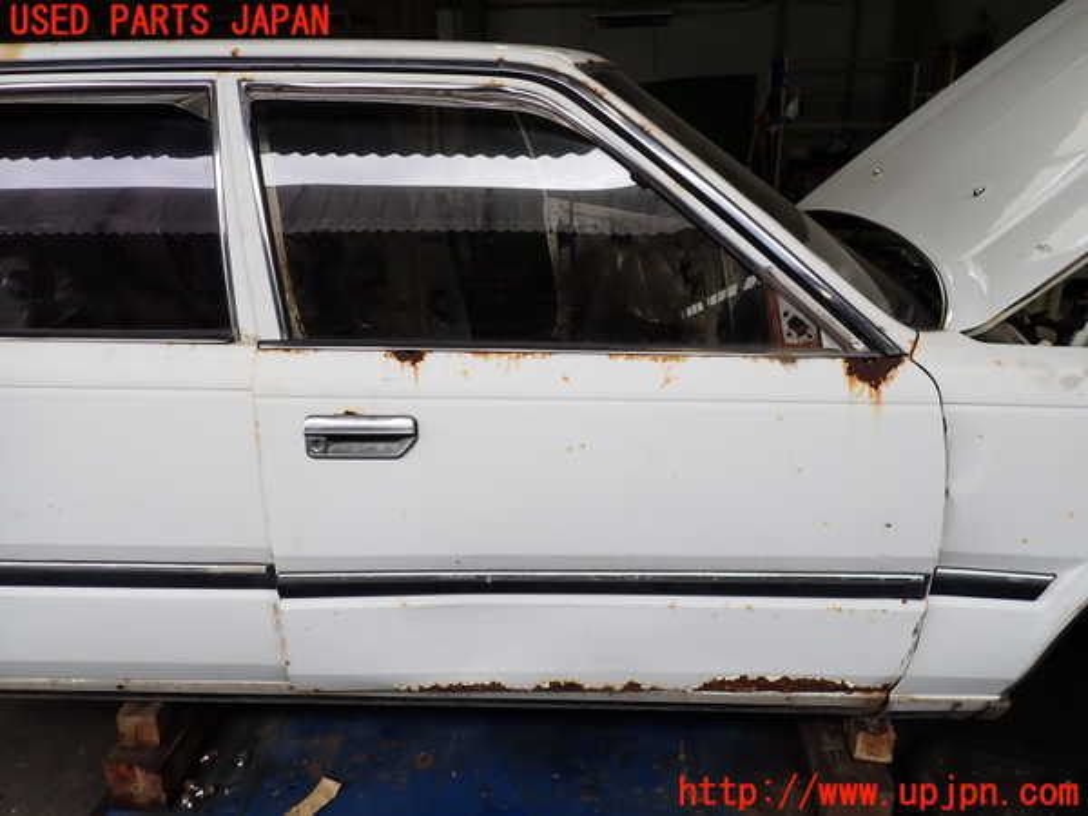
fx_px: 786
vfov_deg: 54.9
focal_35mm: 25
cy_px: 408
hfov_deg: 69.4
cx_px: 544
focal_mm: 4.5
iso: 100
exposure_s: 1/125
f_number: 2.8
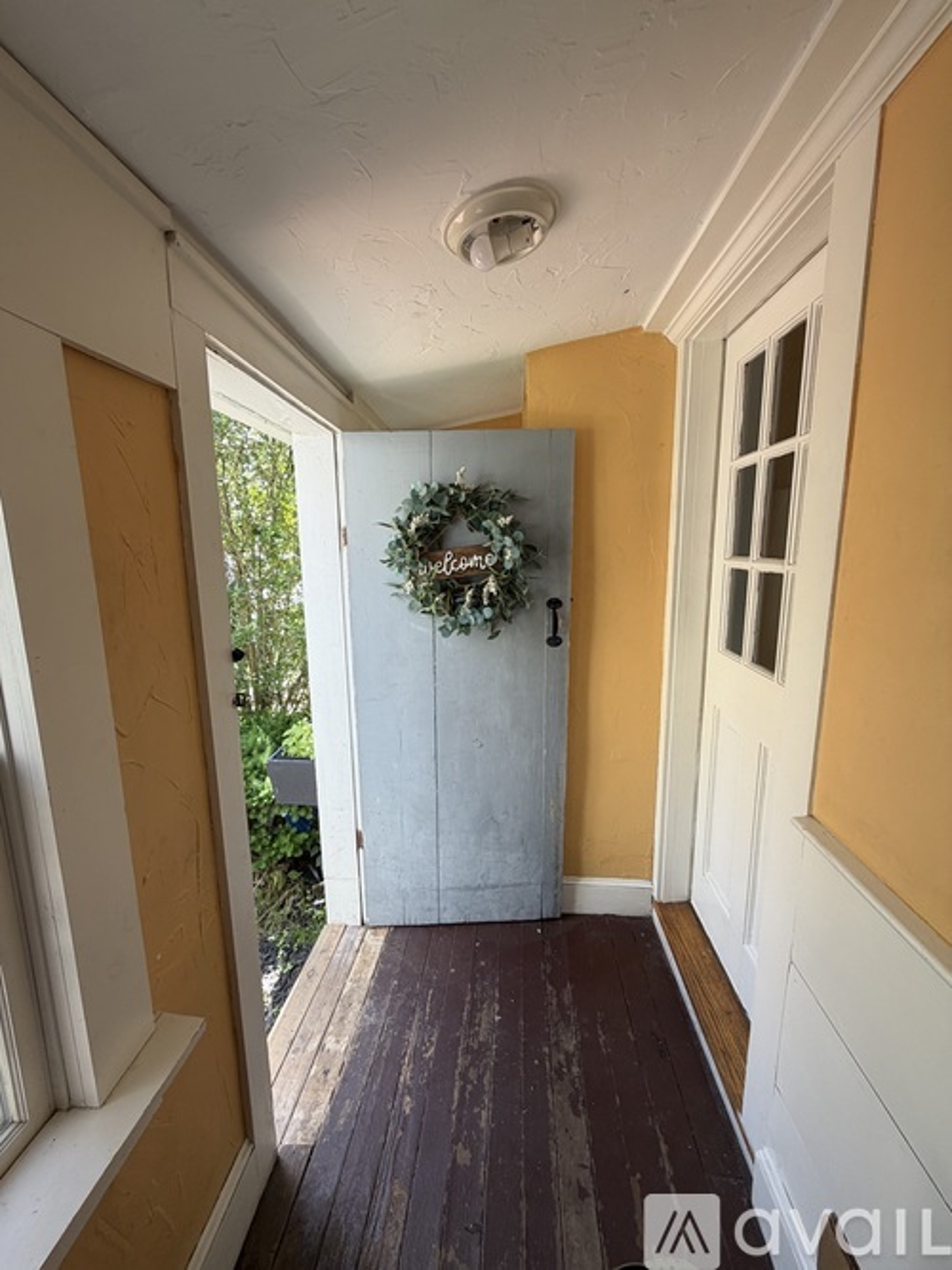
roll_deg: +1.1
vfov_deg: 102.1
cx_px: 476
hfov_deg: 85.7
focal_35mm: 14
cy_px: 635
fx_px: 514
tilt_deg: -10.6
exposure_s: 1/121
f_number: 2.2
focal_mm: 2.22
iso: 80
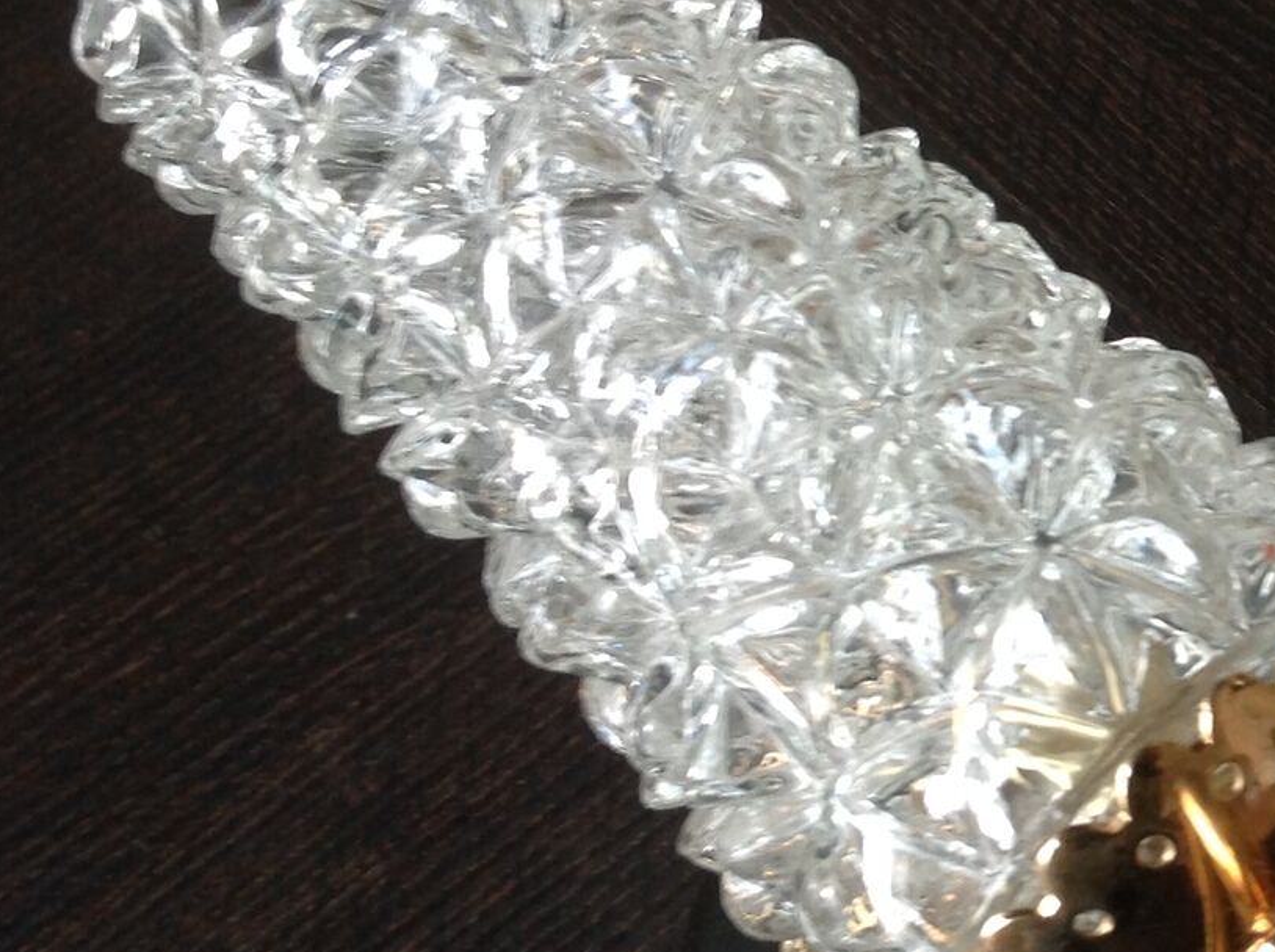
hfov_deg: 21.3
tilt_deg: -55.7
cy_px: 416
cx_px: 1505
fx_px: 3163
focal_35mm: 86
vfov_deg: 17.1
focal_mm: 4.28
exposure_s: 1/15
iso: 64
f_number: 2.4
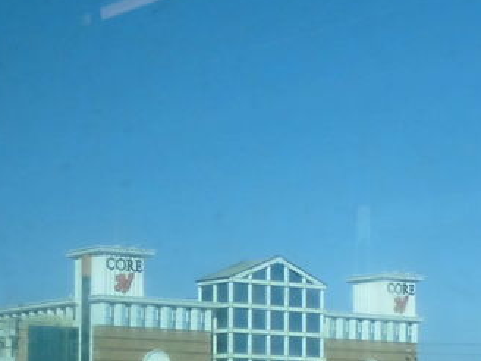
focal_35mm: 95
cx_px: 41
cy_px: 311
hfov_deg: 20.2
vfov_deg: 15.4
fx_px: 1320
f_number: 3.5
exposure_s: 1/200
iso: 100
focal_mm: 4.6
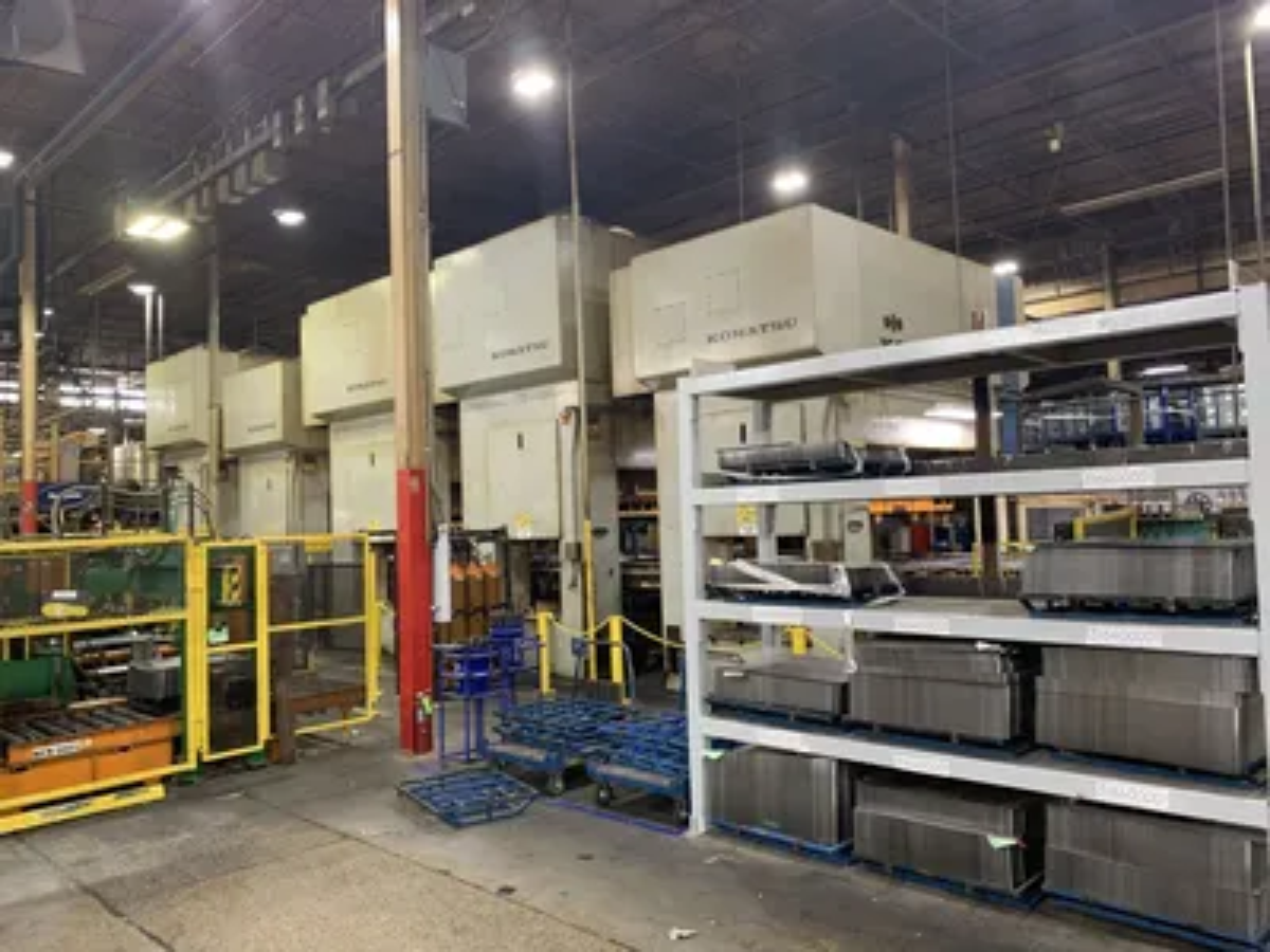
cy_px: 476
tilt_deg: +1.3
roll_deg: +1.9
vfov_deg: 53.1
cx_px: 635
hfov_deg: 67.3
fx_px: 954
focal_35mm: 26
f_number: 1.8
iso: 125
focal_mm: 4.25
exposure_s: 1/60
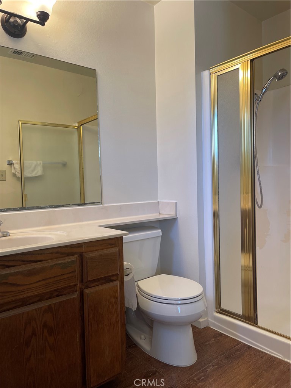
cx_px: 146
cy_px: 194
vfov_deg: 69.4
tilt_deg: -2.4
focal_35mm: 25
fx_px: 280
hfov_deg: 54.9
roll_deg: +1.6
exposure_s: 1/120
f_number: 1.6
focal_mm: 5.1
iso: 125
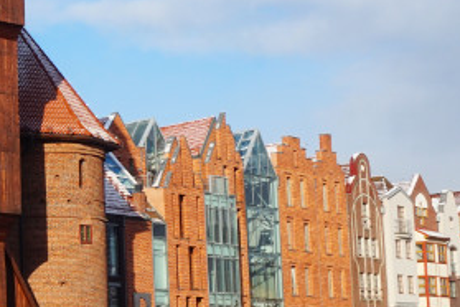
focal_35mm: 112
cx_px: -152
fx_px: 1431
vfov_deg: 12.2
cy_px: 169
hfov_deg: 17.1
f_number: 14
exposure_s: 1/80
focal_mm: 26
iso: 100
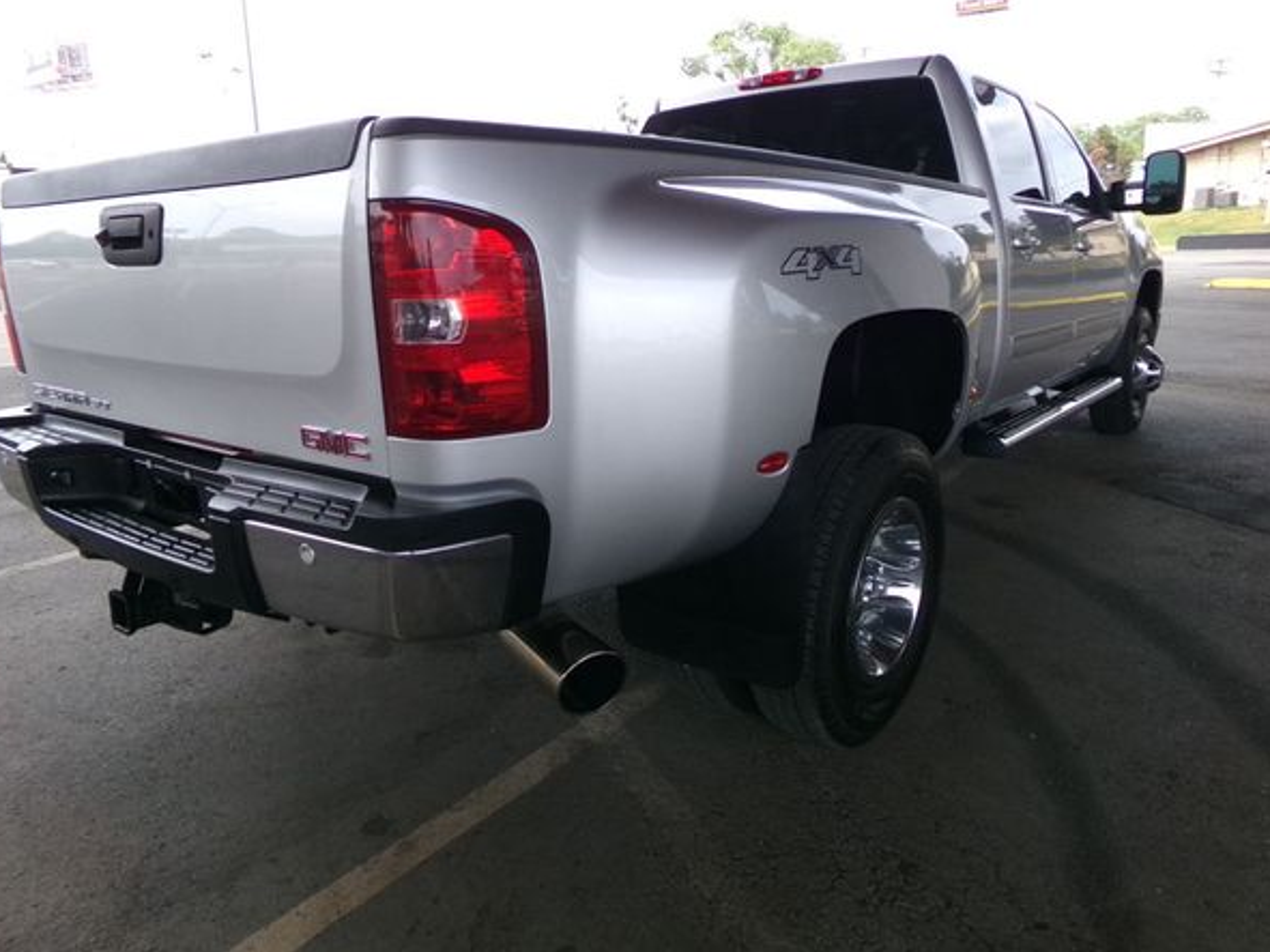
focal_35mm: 26
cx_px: 625
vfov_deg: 53.0
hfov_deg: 67.3
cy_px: 441
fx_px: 954
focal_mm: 4.3
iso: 257
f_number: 11.07
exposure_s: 1/60
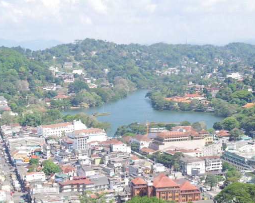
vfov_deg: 18.1
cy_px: 102
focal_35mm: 85
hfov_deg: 22.5
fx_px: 641
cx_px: 148
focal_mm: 50
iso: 200
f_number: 11
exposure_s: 1/125
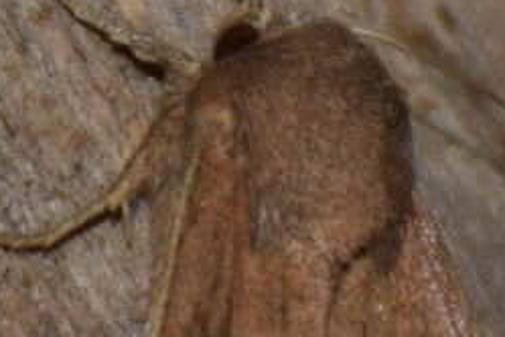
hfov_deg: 2.5
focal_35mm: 809
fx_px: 11348
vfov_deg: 1.7
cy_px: 305
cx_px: 282
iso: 320
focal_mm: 140
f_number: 5.6
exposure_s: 1/60
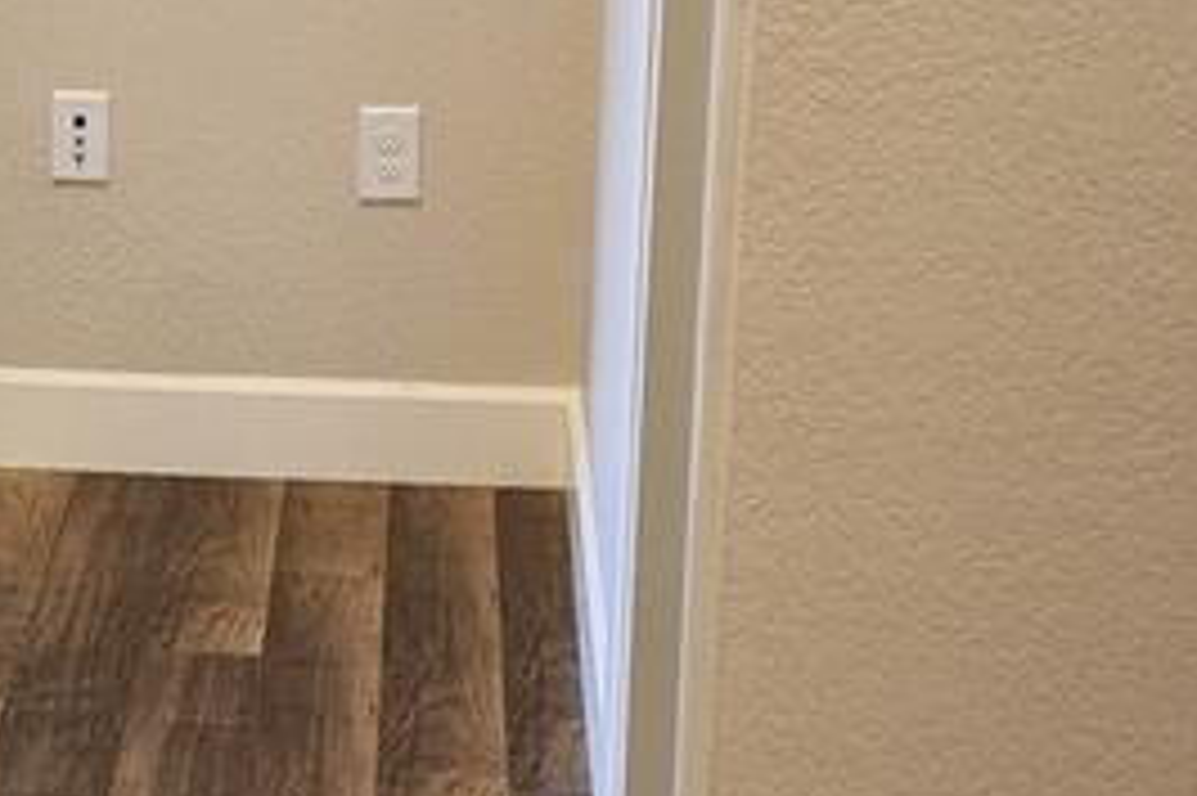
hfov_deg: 18.7
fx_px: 3589
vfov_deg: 12.7
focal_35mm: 108
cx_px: 171
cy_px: 355
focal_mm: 6.4
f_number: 1.8
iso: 250
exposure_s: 1/120
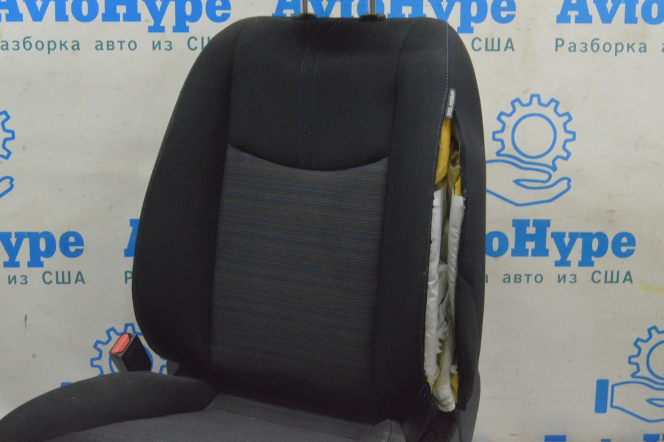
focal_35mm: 51
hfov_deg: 38.9
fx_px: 940
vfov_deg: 26.4
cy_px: 221
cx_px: 332
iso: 6400
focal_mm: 34
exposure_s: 1/20
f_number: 20
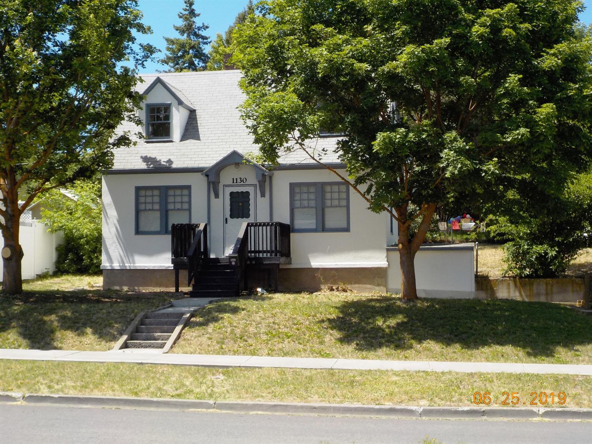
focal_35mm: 58
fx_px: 992
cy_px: 222
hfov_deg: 33.2
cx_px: 296
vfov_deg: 25.2
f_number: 4.7
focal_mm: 7.9
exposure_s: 1/640
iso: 125
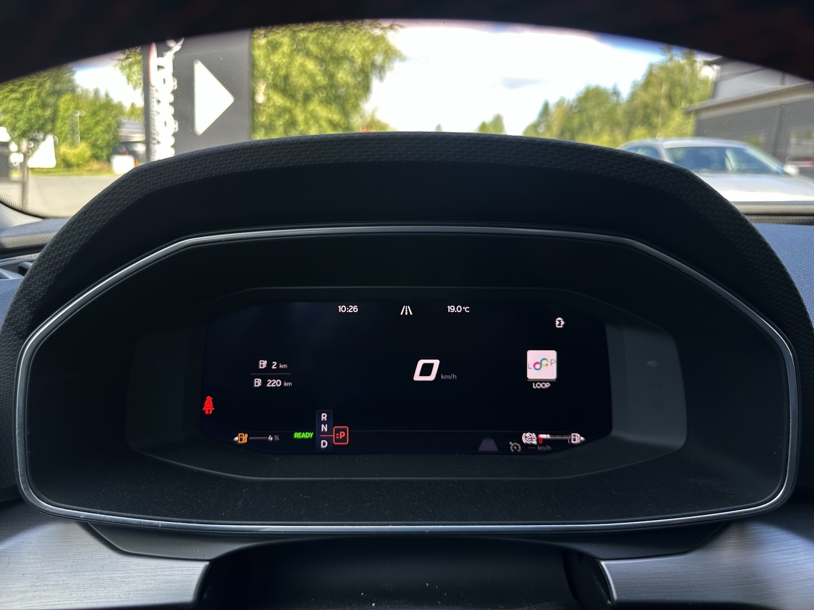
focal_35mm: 24
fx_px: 564
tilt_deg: -12.0
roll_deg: -2.6
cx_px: 407
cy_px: 305
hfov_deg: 71.6
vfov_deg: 56.8
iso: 64
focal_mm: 6.86
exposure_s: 1/224
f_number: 1.78
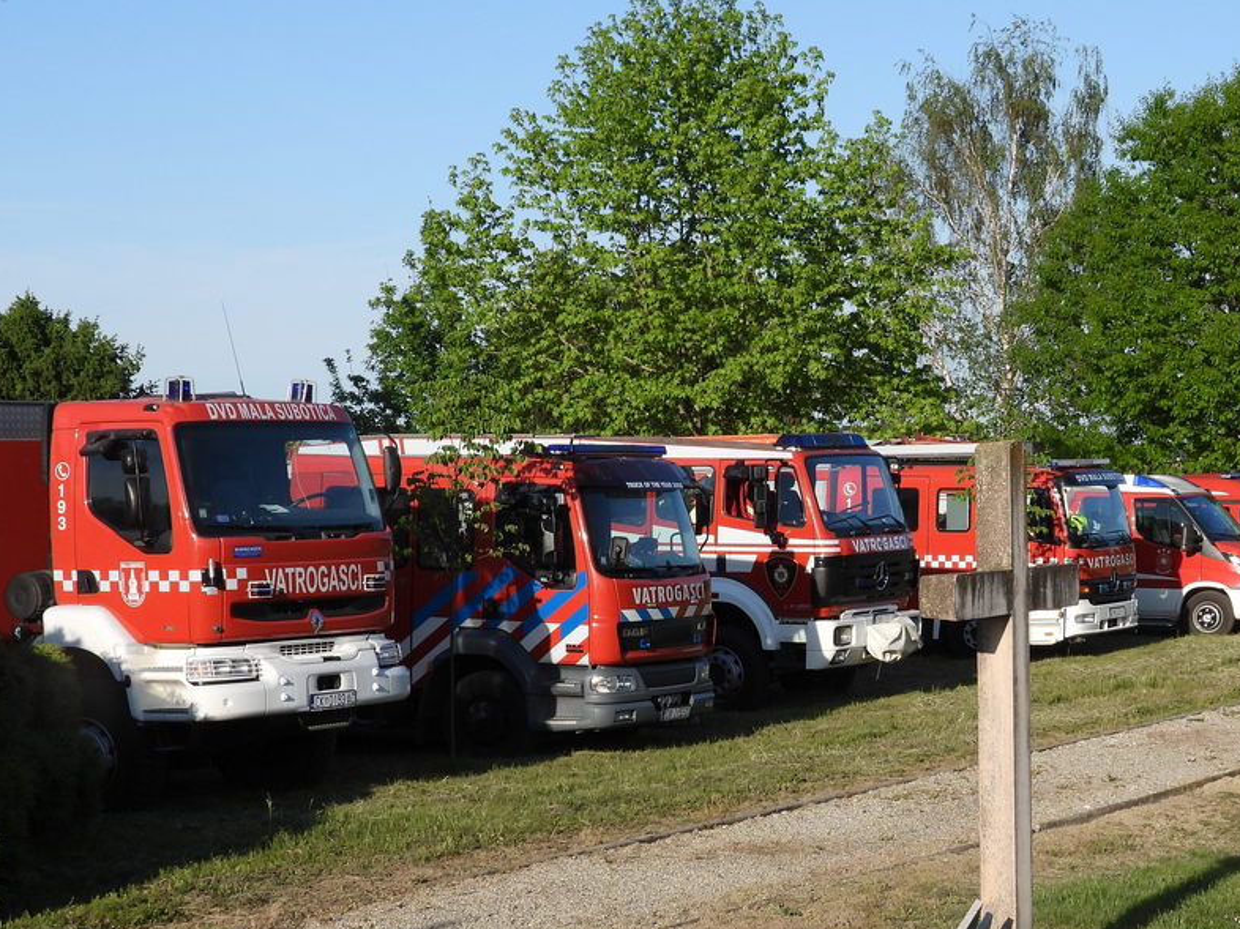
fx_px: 3008
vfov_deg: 17.5
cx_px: 790
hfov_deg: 23.2
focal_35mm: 84
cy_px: 596
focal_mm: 9.8
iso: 100
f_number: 3.5
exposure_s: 1/1250
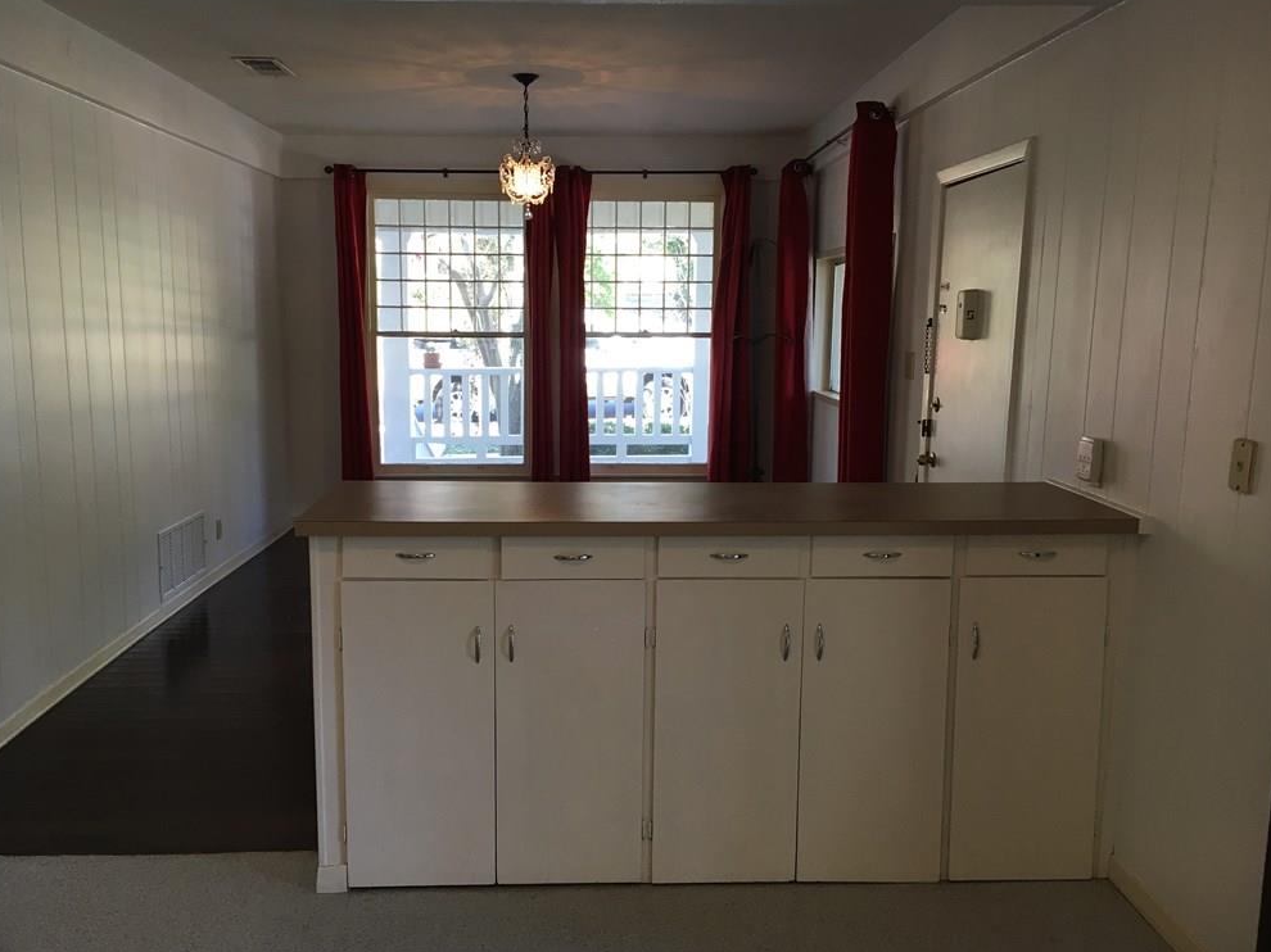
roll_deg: -0.5
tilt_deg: -8.7
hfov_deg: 60.0
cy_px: 482
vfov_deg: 46.8
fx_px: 1101
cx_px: 621
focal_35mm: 30
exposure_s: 1/30
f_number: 2.2
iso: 32
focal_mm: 4.15
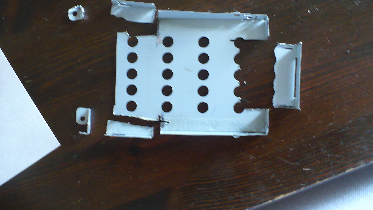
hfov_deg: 49.4
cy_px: 74
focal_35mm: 41
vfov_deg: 28.9
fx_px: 406
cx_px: 186
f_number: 2.8
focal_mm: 6.1
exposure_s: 1/10
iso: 200
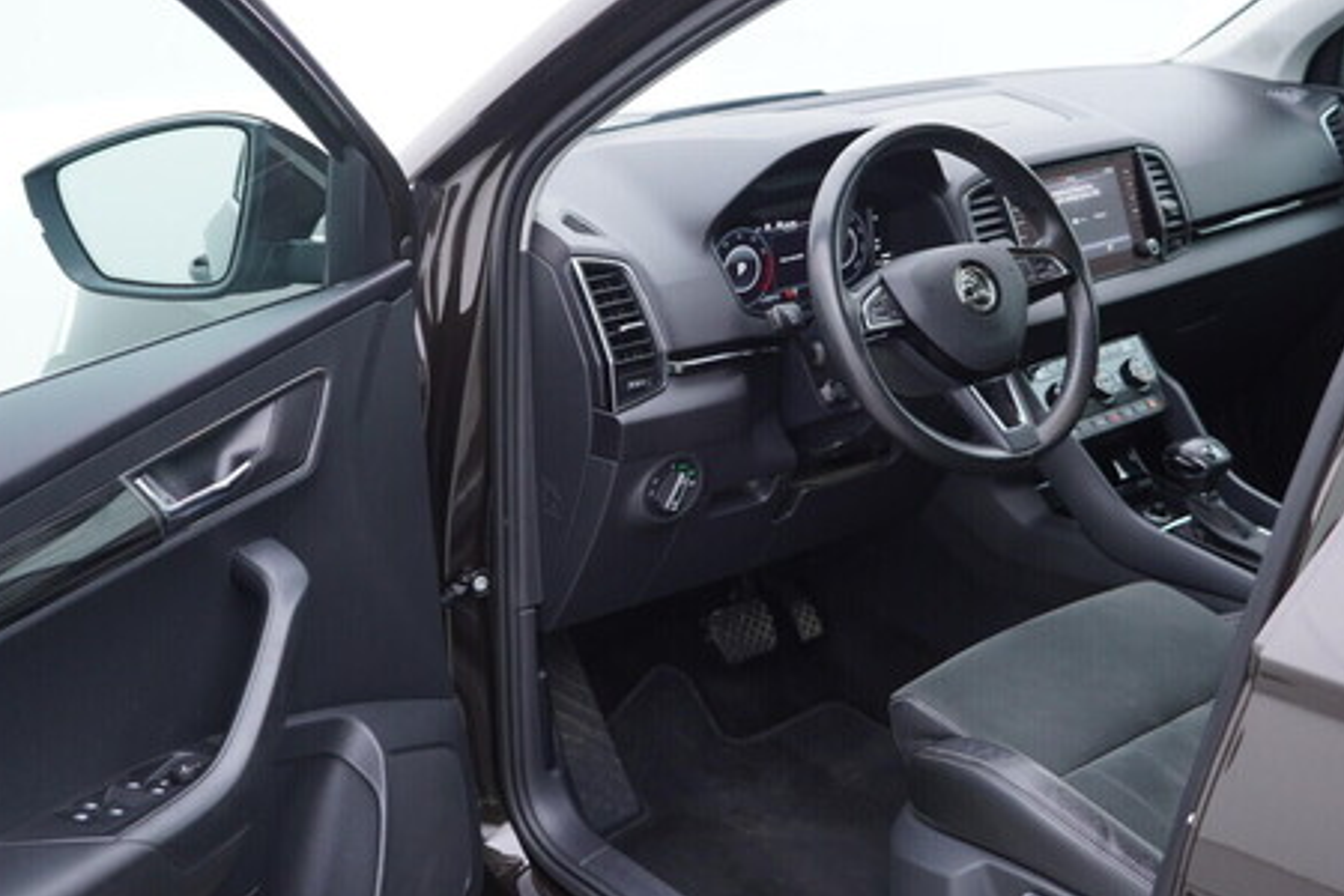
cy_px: 399
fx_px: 1643
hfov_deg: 44.5
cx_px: 732
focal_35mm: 44
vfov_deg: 30.5
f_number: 2.8
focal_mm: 24
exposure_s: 1/40
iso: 125
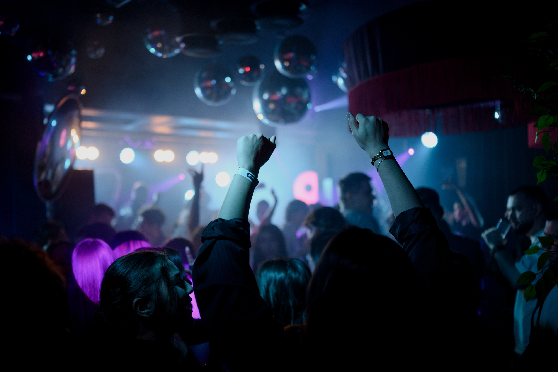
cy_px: 186
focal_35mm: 35
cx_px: 279
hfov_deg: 54.4
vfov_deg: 37.9
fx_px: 542
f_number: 1.8
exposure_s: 1/500
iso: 2500
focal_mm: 35
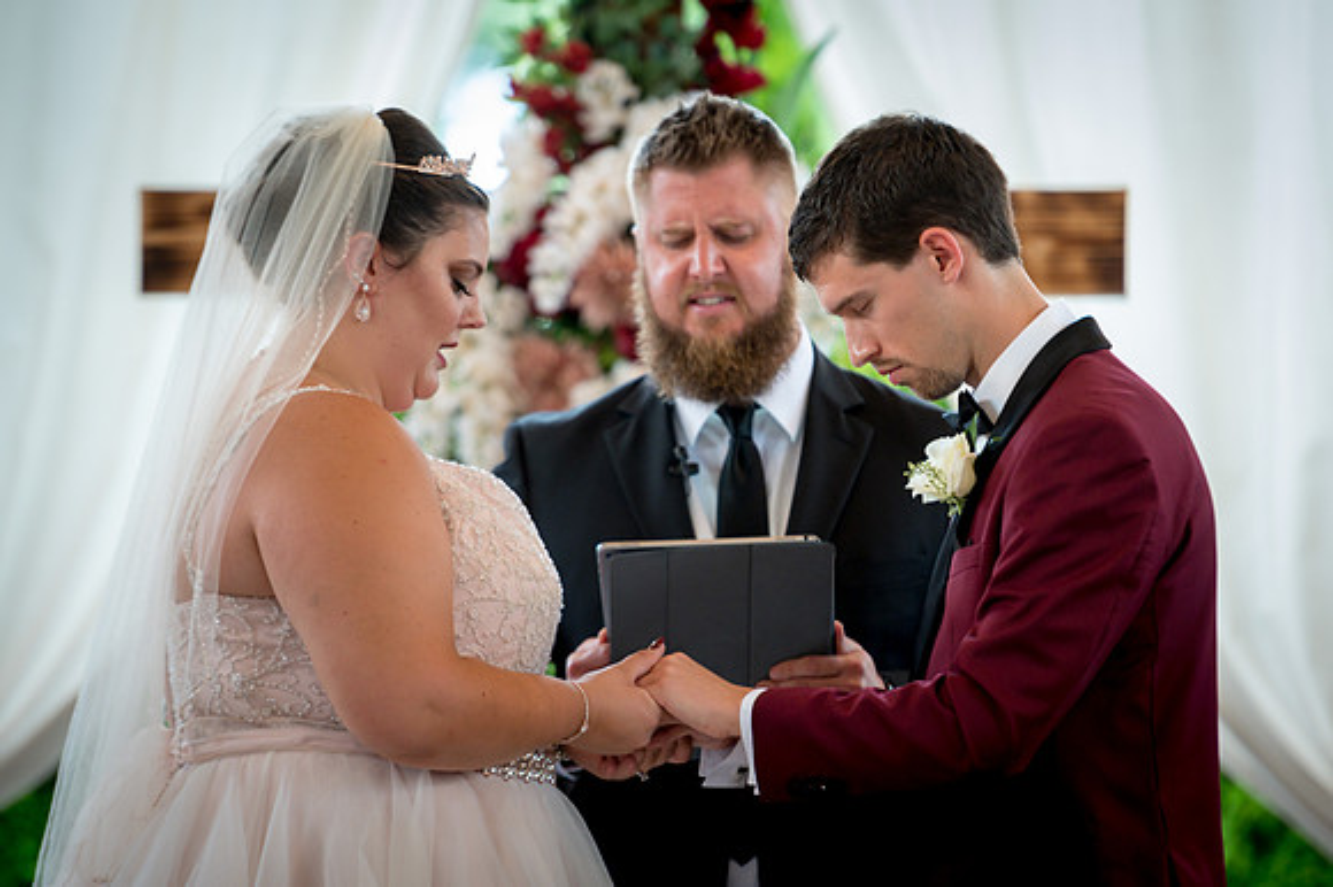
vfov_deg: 6.1
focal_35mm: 223
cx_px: 741
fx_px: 8262
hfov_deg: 9.2
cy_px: 420
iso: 1100
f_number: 2.8
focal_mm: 200
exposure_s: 1/60
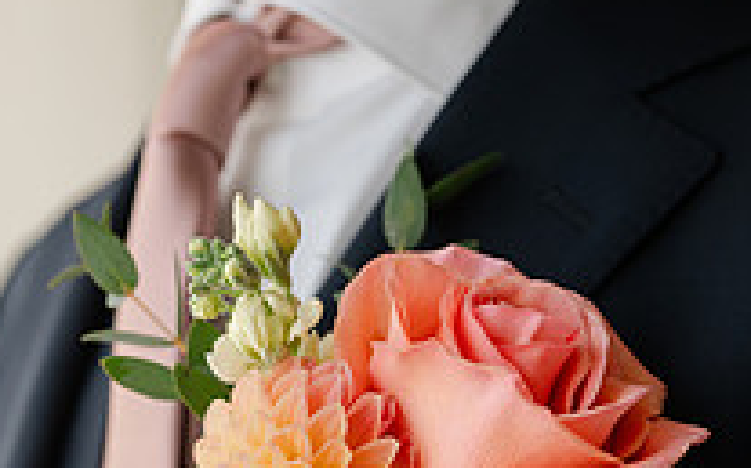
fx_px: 2270
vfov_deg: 11.8
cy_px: 301
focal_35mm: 111
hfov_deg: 18.8
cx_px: 406
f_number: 4
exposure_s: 1/125
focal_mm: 50
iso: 220
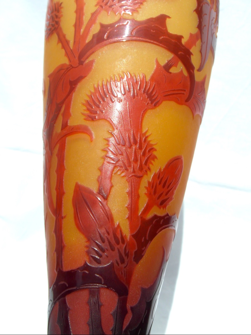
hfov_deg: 35.1
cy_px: 168
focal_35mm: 41
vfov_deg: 45.8
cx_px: 126
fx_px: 396
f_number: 5.8
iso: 80
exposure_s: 1/750
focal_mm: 6.8
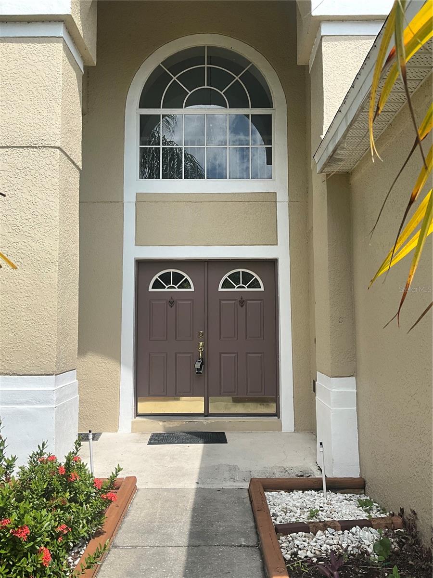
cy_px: 289
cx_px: 216
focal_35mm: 29
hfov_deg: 48.2
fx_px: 484
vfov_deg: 61.7
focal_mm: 3
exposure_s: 1/1342
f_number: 1.8
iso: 25
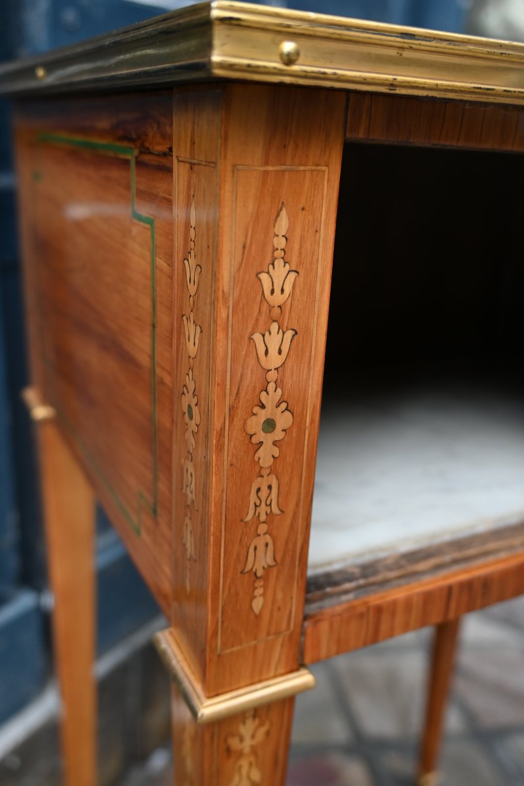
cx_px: 262
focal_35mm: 32
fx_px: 704
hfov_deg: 40.8
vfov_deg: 58.3
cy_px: 393
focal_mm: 21.5
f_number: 4
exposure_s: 1/250
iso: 320
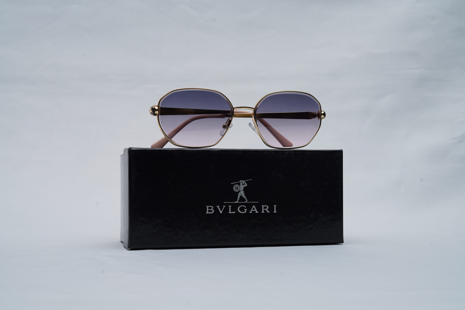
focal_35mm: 50
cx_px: 232
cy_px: 155
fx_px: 646
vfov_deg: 27.0
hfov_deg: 39.6
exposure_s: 1/160
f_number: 9
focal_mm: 50
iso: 100
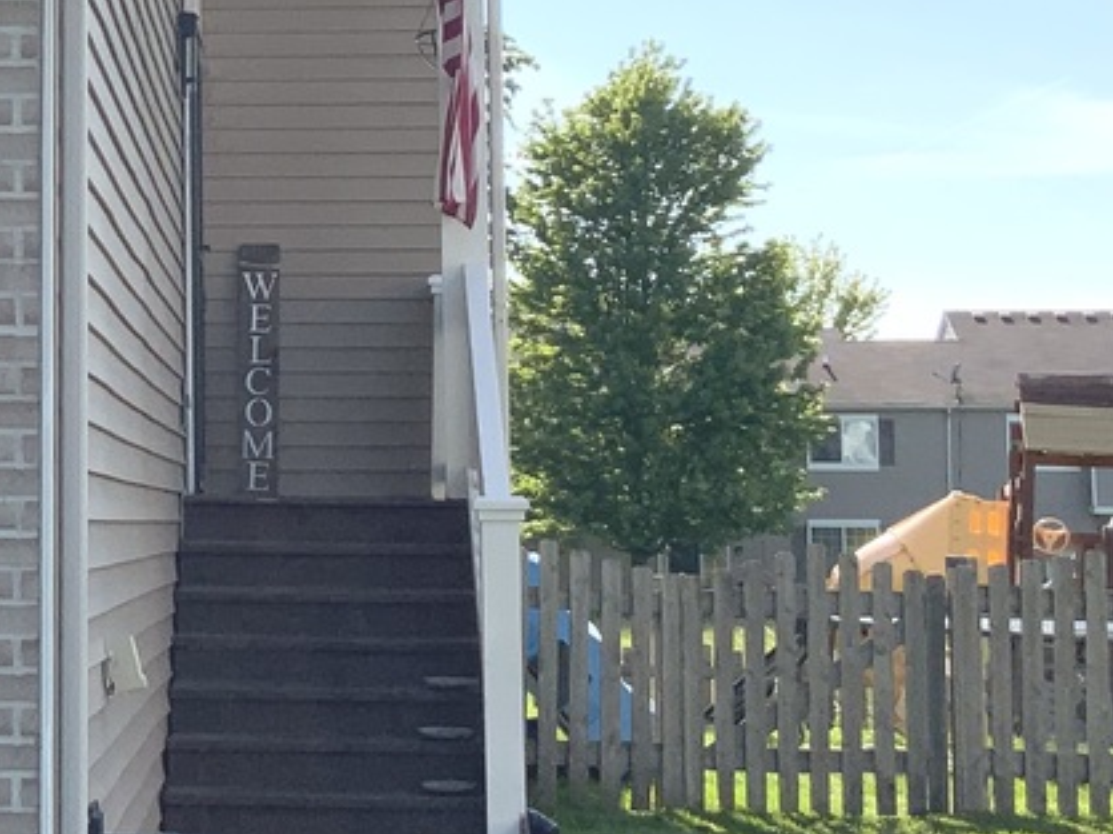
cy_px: 234
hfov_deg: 18.9
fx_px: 3213
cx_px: -77
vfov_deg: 14.7
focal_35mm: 100
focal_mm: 3
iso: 16
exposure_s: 1/1912
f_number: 1.8
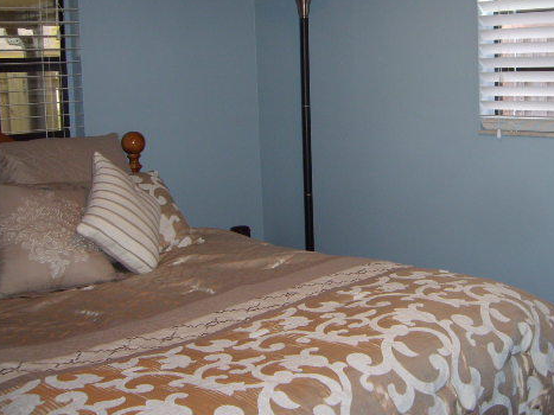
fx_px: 768
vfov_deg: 30.0
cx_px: 369
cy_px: 140
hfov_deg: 39.2
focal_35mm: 48
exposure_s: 1/45
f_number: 2.8
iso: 100
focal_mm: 5.8
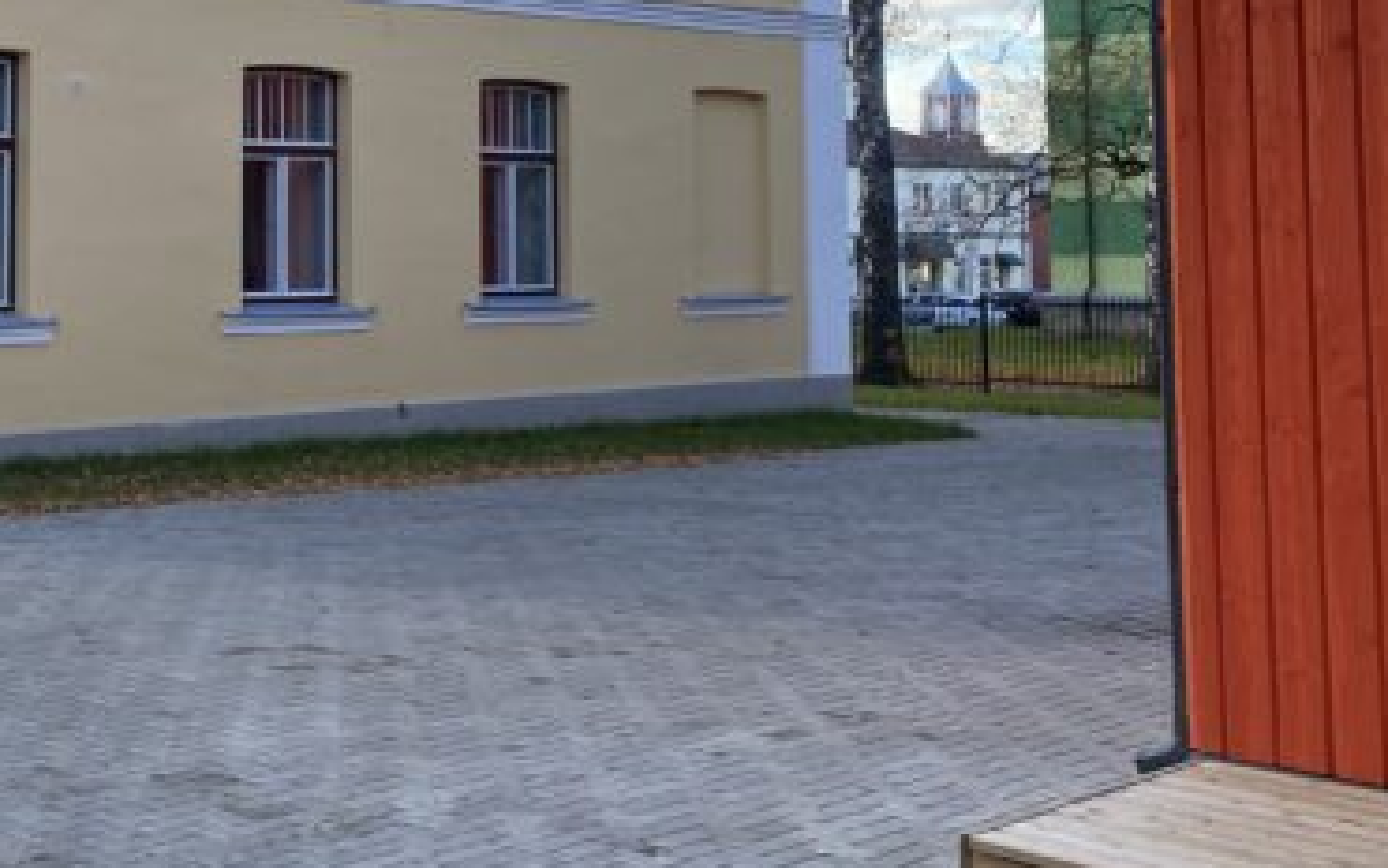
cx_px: 165
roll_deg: -0.9
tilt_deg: +5.7
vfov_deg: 22.1
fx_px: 2156
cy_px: 56
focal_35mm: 57
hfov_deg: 33.9
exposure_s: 1/673
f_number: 1.8
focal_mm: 4.25
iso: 32
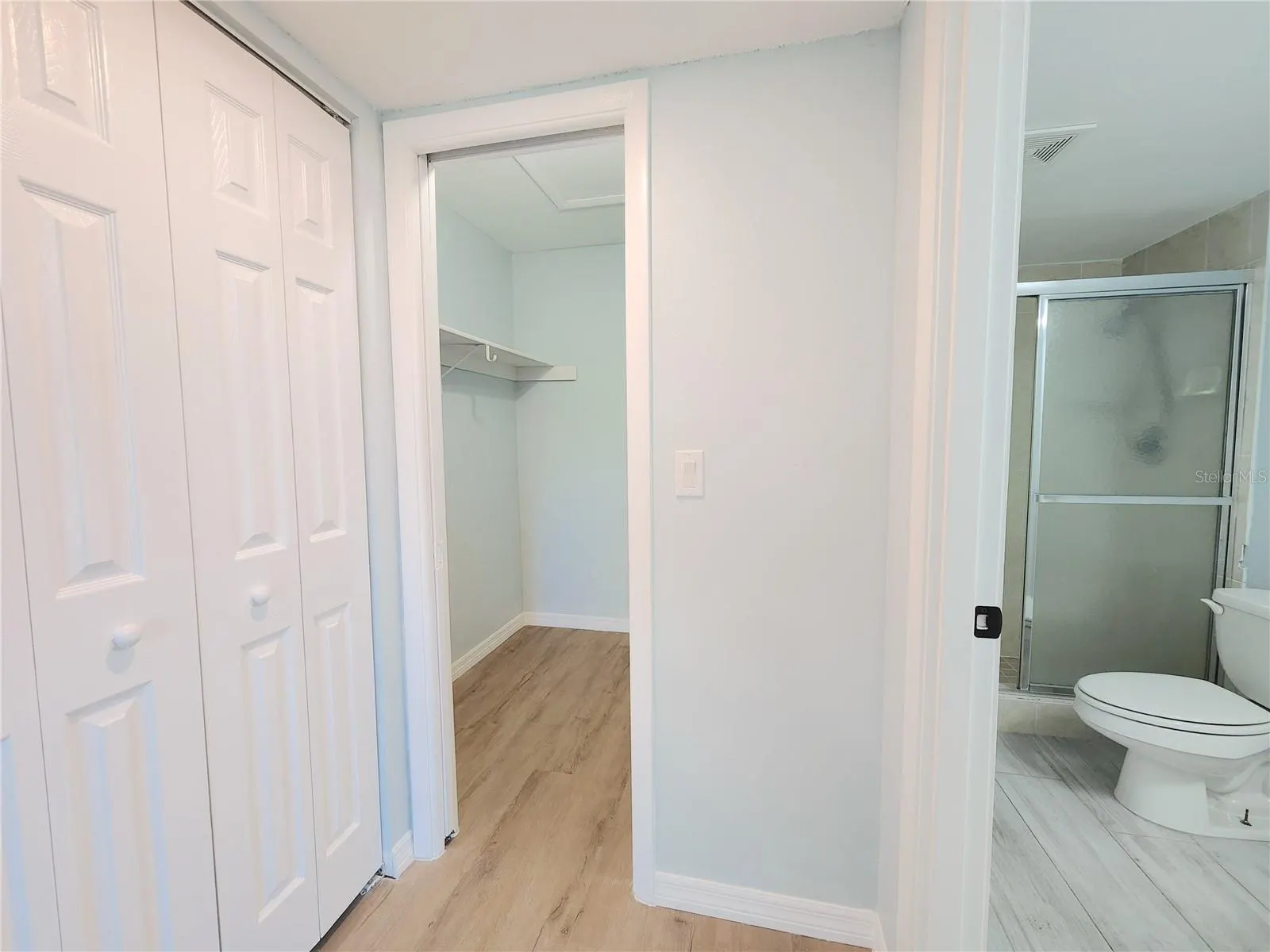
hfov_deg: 106.2
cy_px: 476
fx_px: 477
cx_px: 635
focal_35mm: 13
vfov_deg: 89.9
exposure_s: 1/60
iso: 200
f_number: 2.2
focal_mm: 2.2
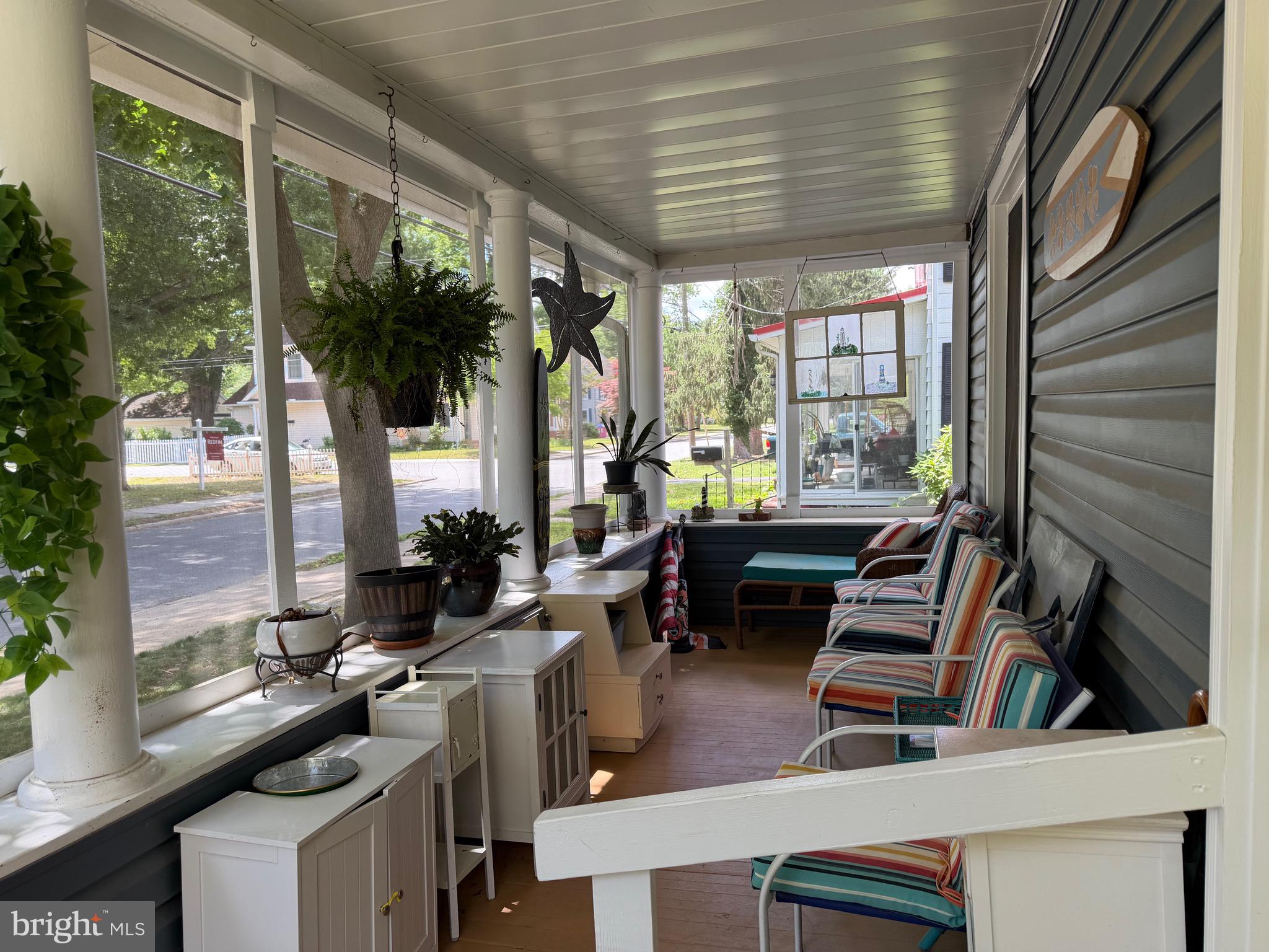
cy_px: 476
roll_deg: +1.7
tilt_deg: -4.2
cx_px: 634
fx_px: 880
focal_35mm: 24
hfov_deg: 71.6
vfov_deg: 56.8
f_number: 1.78
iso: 80
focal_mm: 6.76
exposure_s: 1/218
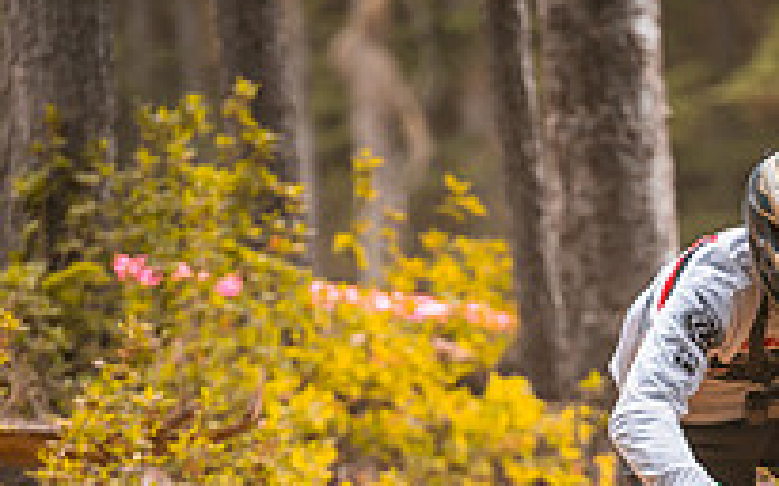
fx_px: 13265
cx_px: 483
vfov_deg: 2.1
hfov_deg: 3.4
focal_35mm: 625
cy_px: 600
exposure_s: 1/1600
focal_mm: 200
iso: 360
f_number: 2.8
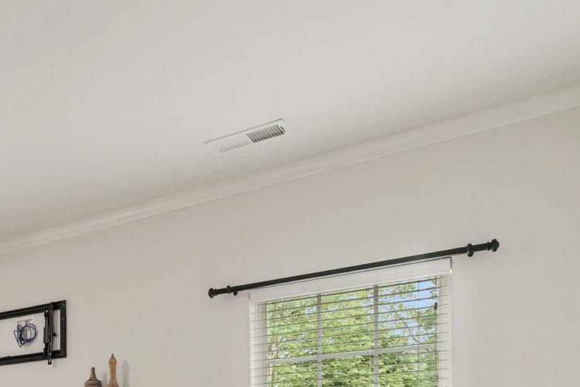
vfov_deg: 27.3
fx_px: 693
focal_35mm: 43
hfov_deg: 35.6
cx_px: -116
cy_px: 472
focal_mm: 16
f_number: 8
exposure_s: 1/5
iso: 640
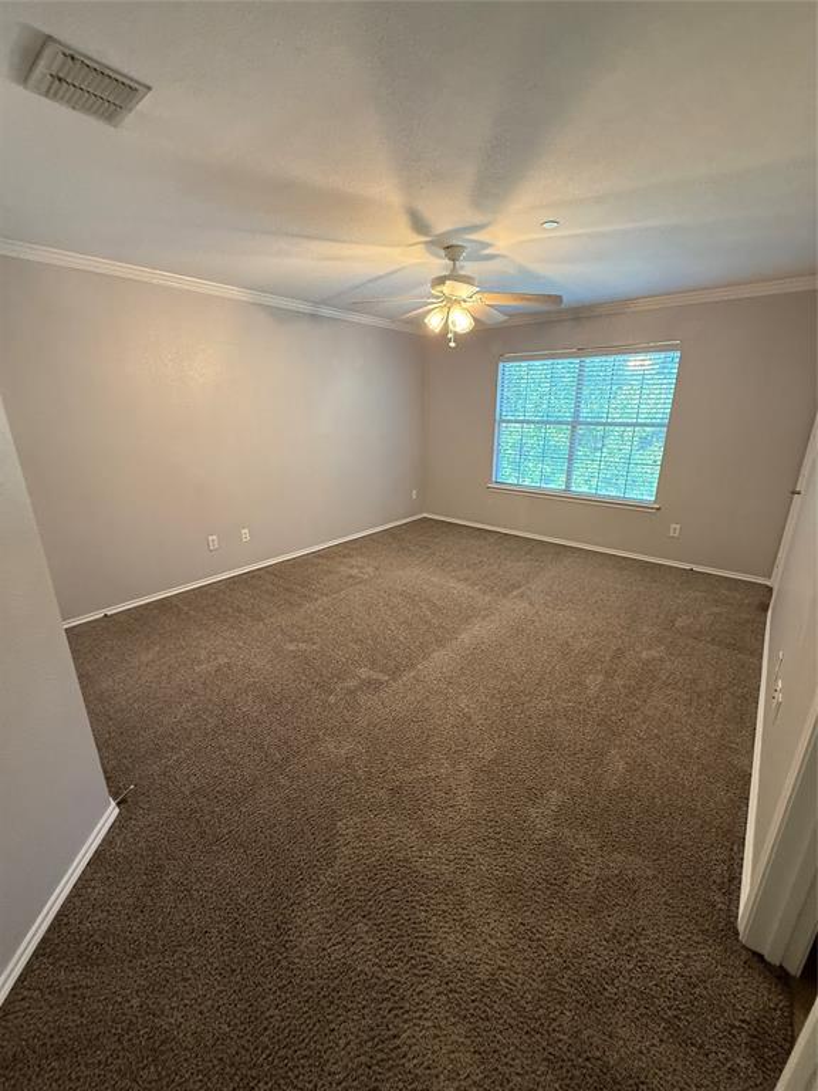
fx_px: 441
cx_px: 409
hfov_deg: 85.7
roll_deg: -1.2
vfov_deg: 102.1
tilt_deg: -16.9
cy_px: 546
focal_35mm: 14
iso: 250
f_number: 2.2
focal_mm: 2.22
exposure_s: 1/60
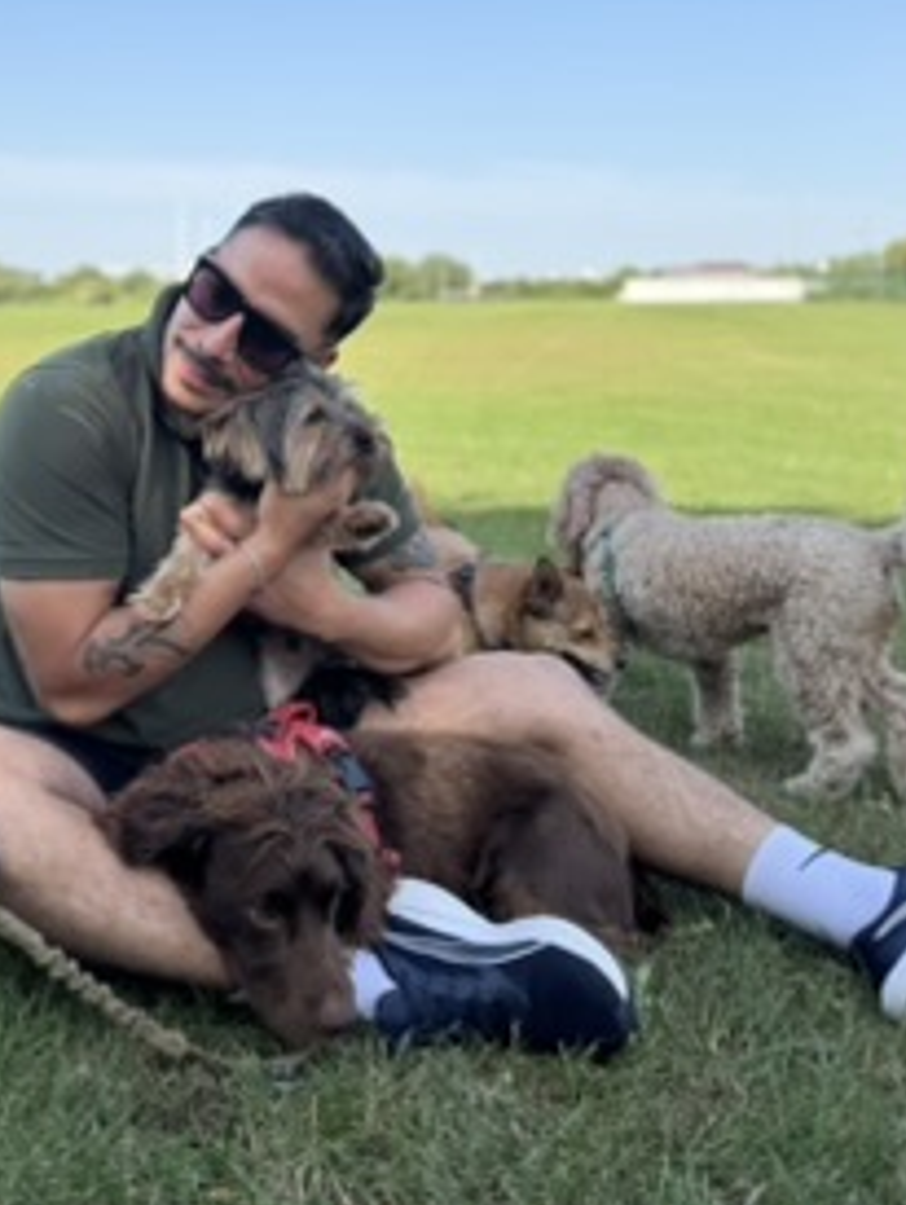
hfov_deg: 33.9
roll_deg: -0.4
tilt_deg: -1.7
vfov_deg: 43.8
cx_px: 268
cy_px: 356
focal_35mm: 42
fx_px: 1463
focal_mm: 6.76
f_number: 1.78
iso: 80
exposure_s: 1/3247
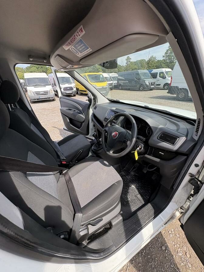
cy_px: 136
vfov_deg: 102.1
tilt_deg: -26.8
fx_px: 110
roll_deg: -5.8
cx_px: 102
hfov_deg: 85.7
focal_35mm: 14
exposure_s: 1/364
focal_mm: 2.22
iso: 50
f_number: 2.2
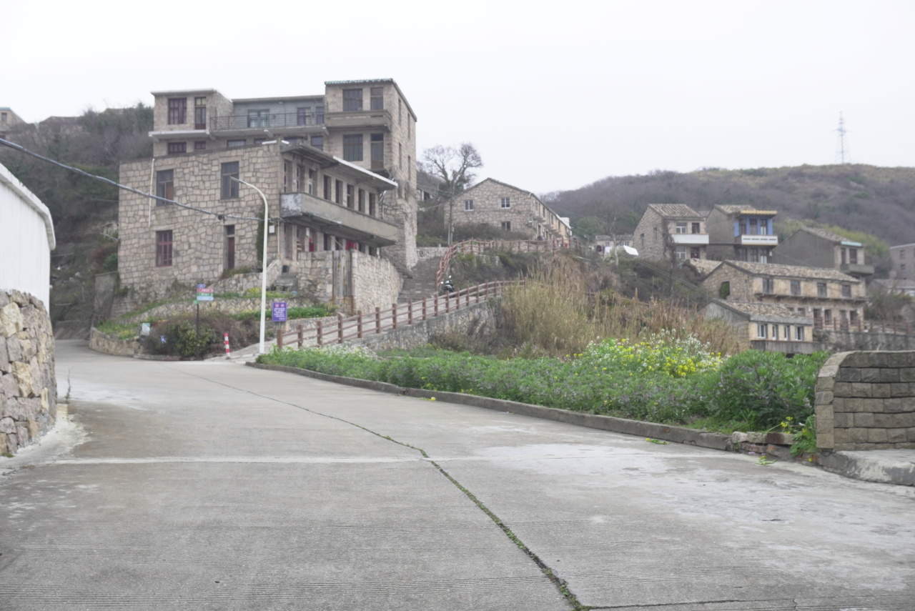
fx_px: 1030
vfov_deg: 33.1
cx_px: 458
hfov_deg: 47.9
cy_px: 306
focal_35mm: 40
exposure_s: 1/125
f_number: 8
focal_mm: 27
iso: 640
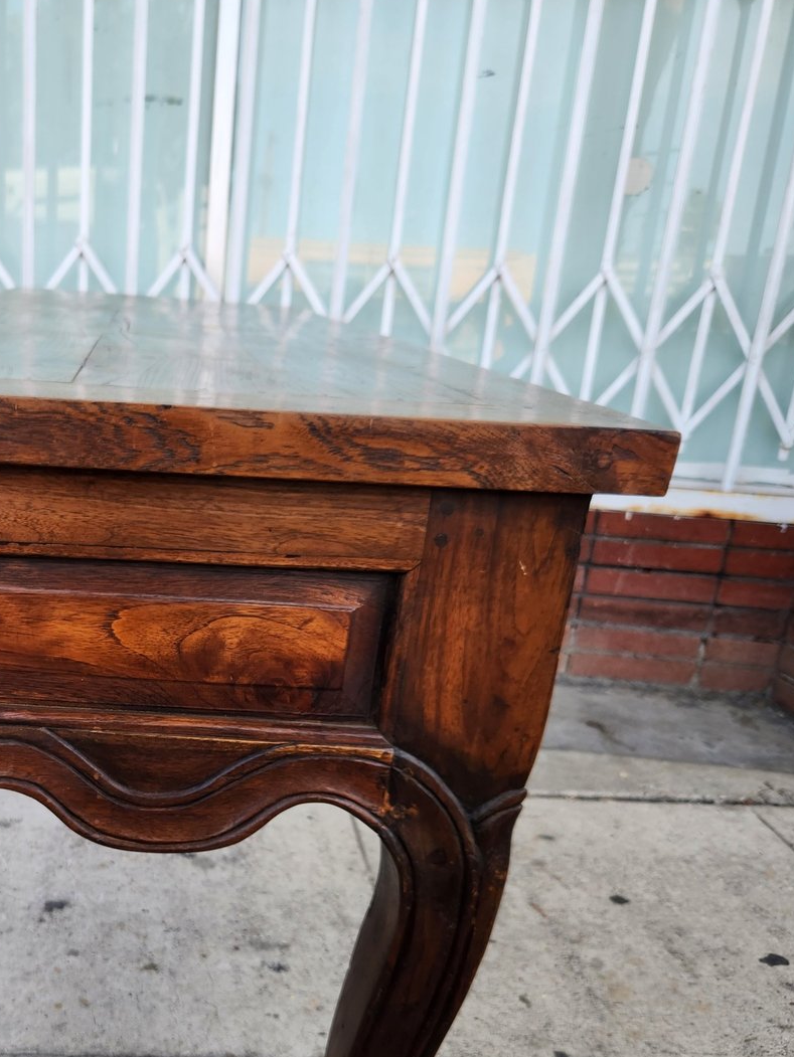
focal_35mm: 35
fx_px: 1070
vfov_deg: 51.7
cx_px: 218
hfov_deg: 39.8
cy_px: 693
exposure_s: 1/180
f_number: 1.8
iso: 25
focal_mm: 5.4
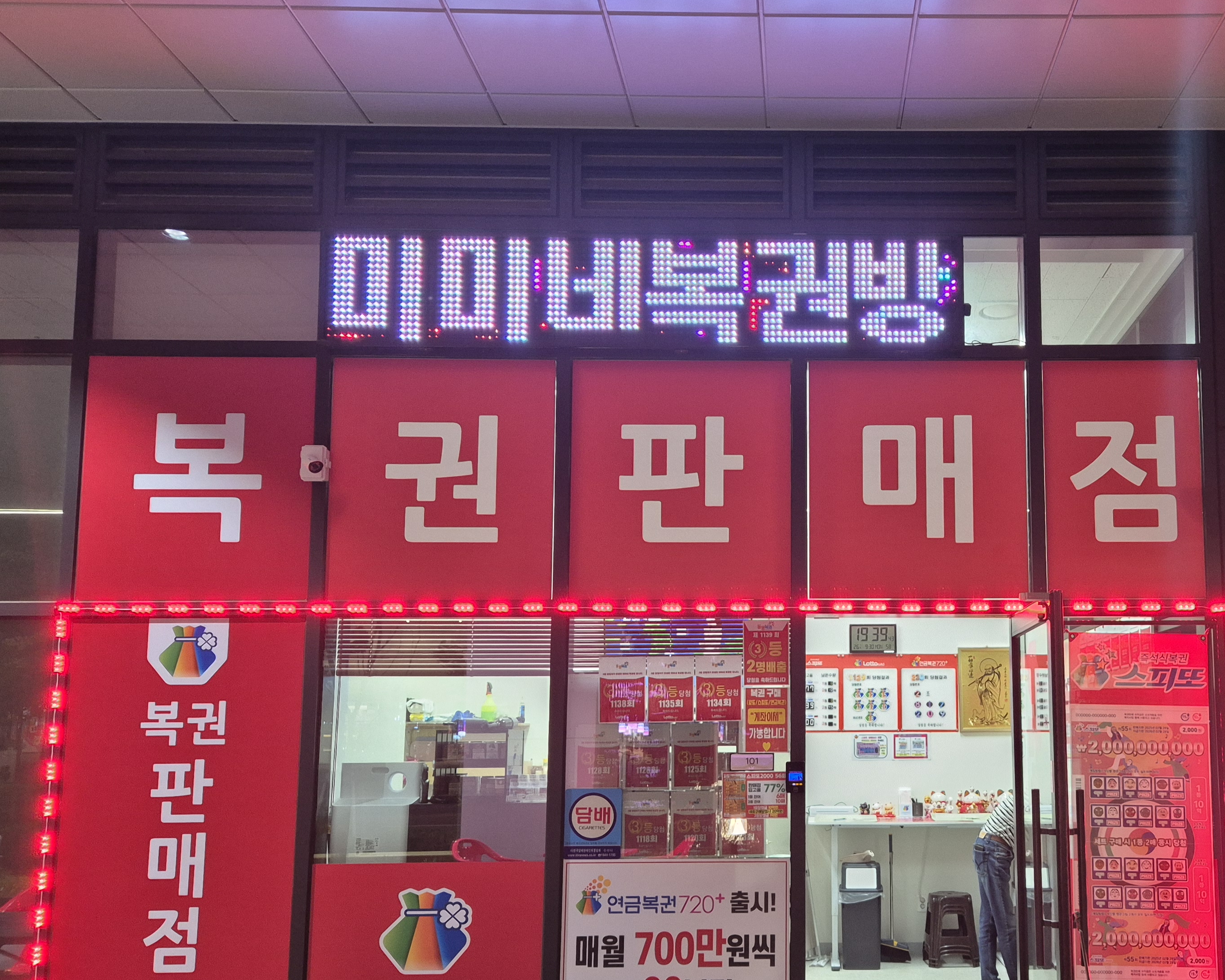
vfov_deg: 44.2
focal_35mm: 33
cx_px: 821
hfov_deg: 53.1
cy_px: 607
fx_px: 1196
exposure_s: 1/64
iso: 250
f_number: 1.8
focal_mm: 5.4
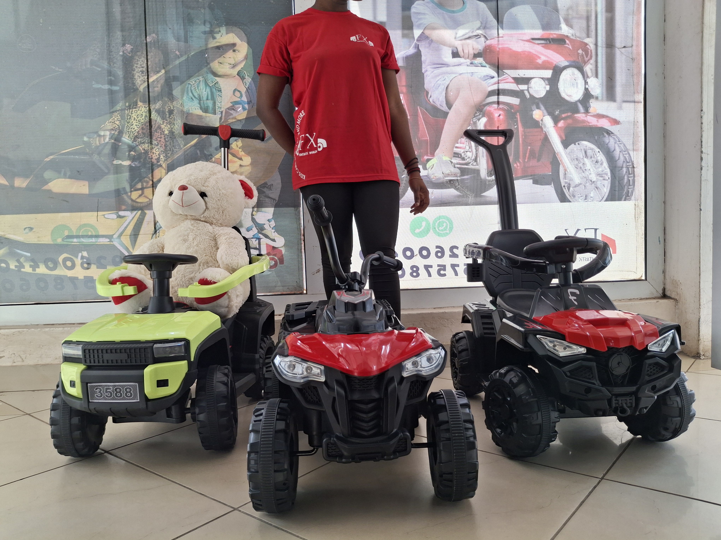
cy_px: 270
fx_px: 521
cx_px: 360
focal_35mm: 25
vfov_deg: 54.9
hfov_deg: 69.4
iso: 32
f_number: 1.8
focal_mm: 4.69
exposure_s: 1/213
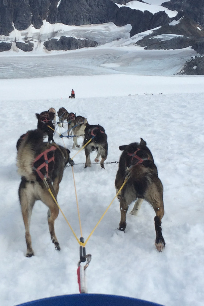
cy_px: 167
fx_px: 510
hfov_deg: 22.4
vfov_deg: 33.4
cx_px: 47
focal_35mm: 60
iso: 40
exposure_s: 1/4566
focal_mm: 4.12
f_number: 2.2
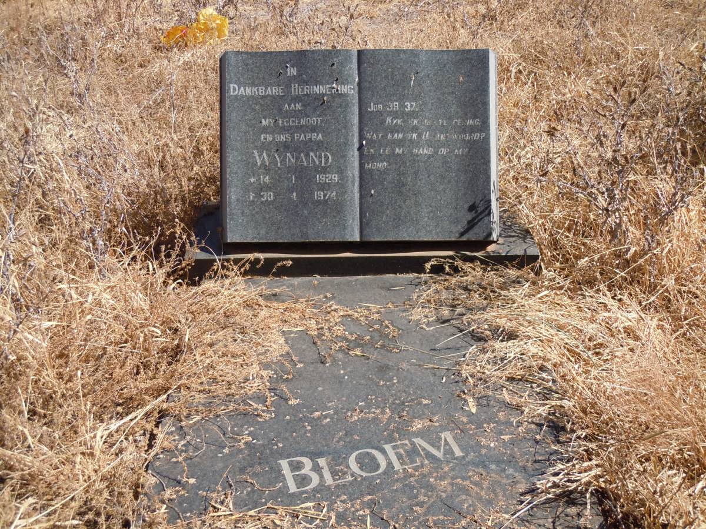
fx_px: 918
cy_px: 264
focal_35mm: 45
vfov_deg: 32.2
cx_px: 353
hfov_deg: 42.1
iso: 200
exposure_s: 1/250
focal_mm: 8.1
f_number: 7.6
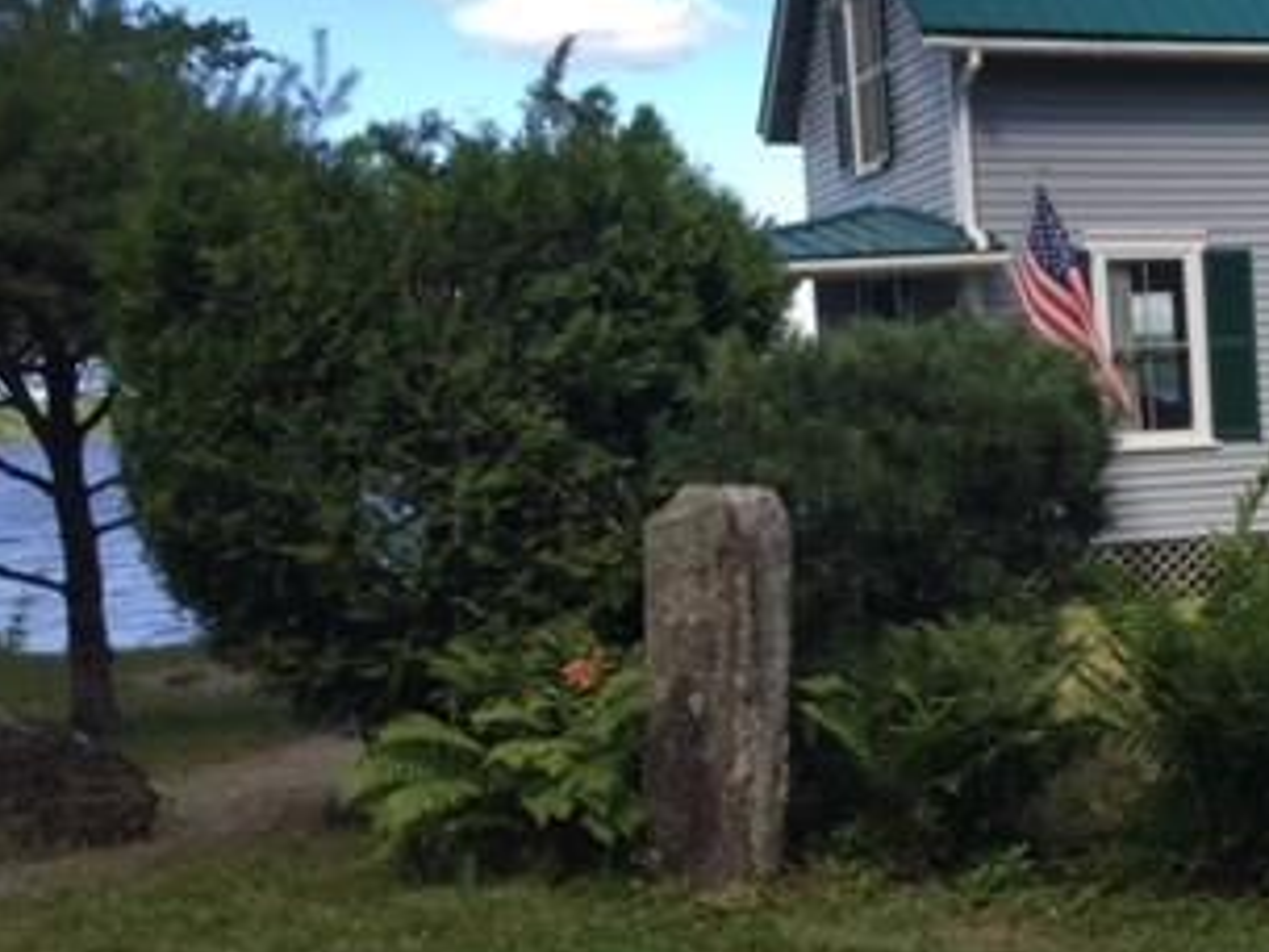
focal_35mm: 61
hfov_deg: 29.2
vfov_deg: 24.0
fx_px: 2236
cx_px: 1323
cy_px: 564
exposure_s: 1/719
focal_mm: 4.15
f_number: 2.2
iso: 32
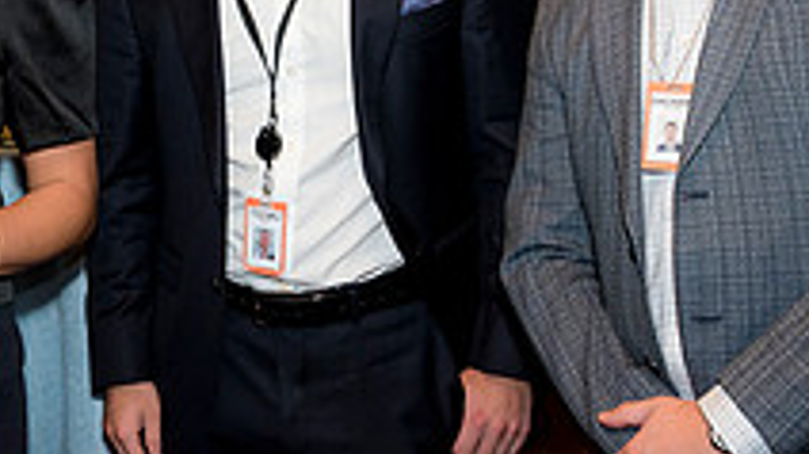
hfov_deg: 28.7
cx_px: 151
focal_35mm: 72
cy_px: -39
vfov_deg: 16.3
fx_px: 1544
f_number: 5
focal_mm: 24
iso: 800
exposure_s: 1/125
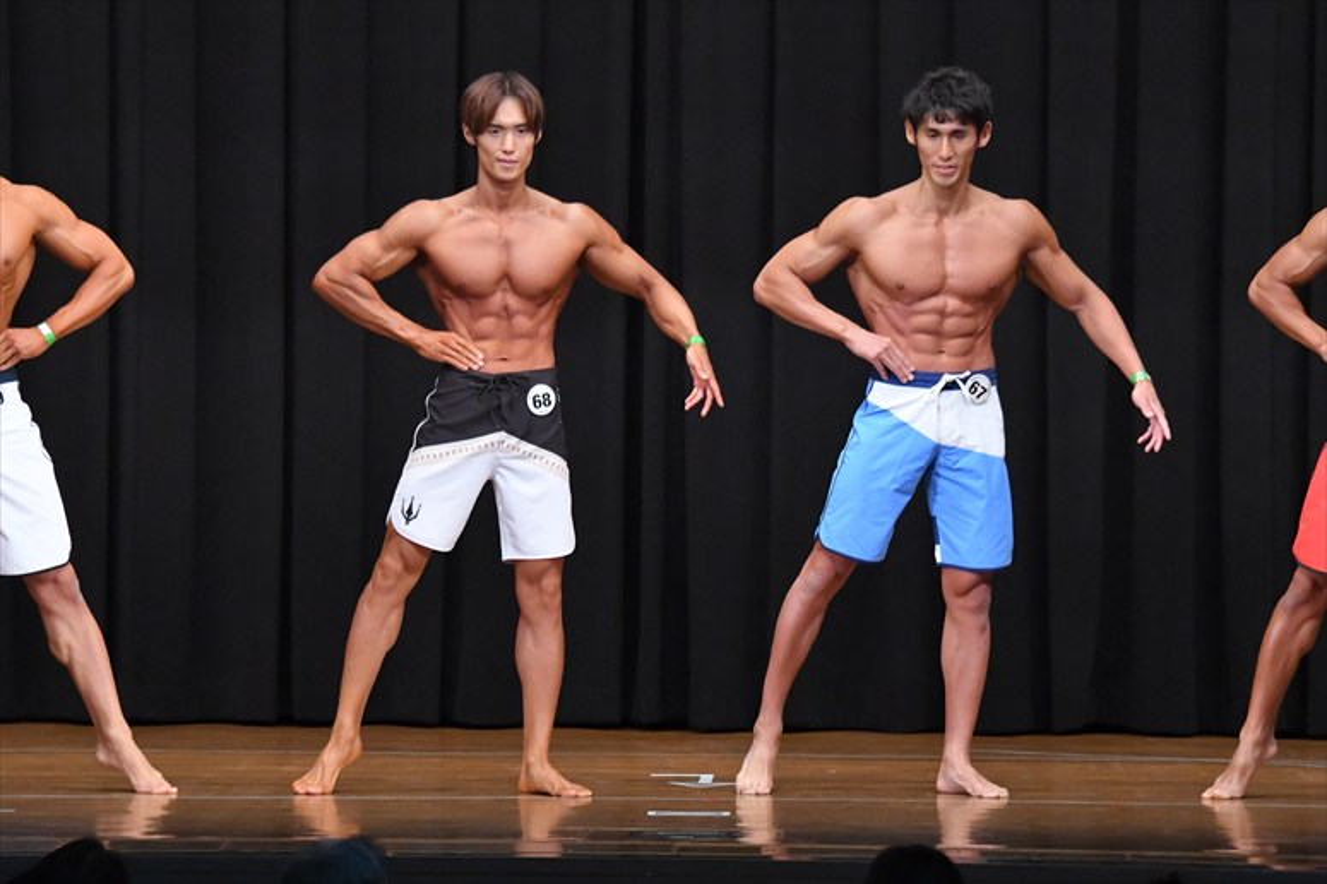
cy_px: 442
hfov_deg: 10.2
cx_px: 664
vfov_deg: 6.8
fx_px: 7442
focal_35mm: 202
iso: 8000
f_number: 5.6
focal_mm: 135
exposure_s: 1/400
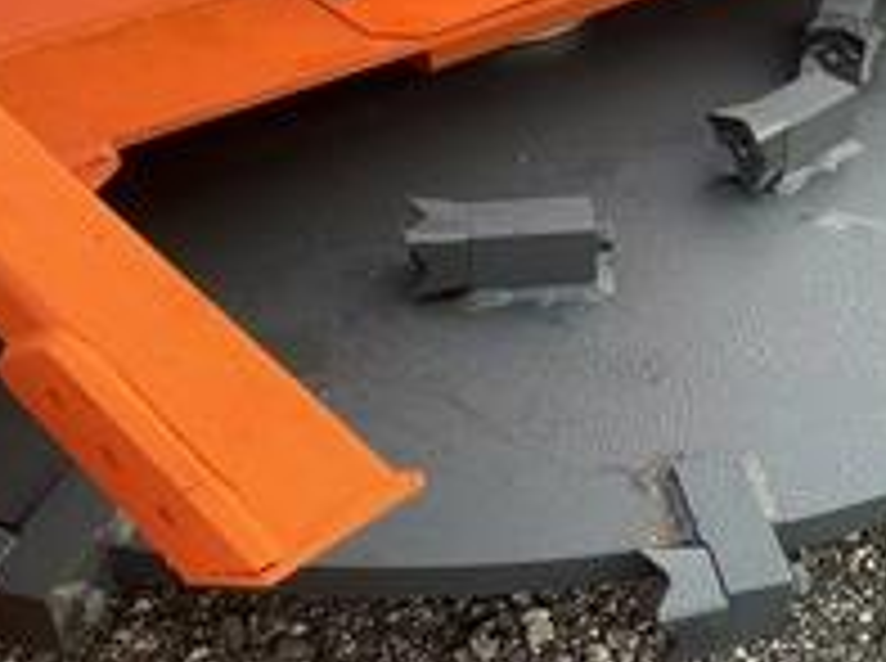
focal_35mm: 59
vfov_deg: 24.7
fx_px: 1507
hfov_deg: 32.0
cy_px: 333
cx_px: 693
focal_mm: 3
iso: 40
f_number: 1.8
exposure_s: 1/122
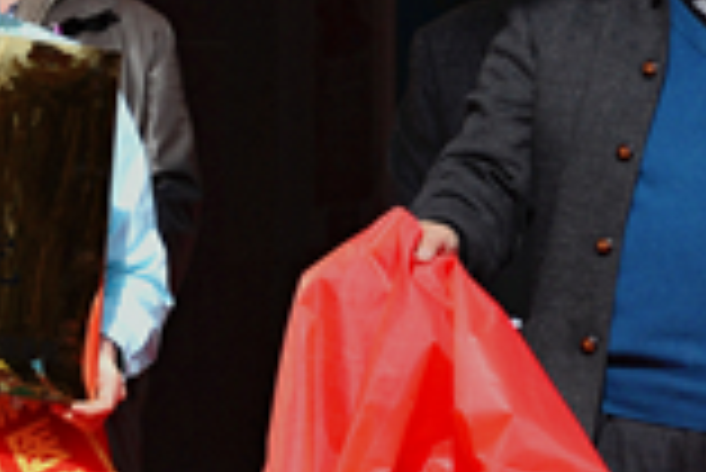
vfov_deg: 4.5
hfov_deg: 6.7
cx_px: 76
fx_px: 6046
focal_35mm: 308
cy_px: 445
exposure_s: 1/4000
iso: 400
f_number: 4.5
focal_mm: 62
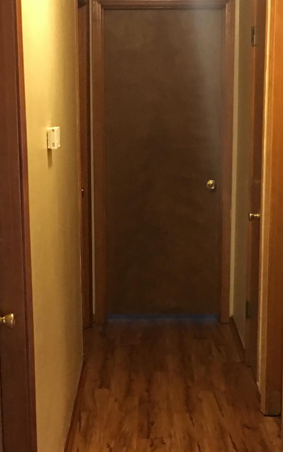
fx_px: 852
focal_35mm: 69
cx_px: 174
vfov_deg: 29.7
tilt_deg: -9.9
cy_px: 281
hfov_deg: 18.8
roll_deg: -0.3
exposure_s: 1/4
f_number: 2.2
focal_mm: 4.15
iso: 64
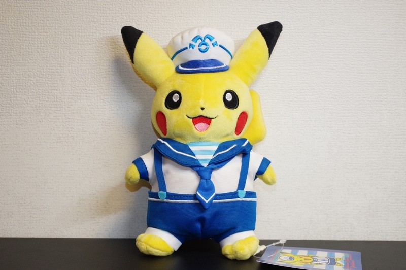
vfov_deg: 23.7
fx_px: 642
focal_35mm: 57
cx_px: 203
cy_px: 135
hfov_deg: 35.1
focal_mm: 37.5
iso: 1600
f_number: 5
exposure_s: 1/125
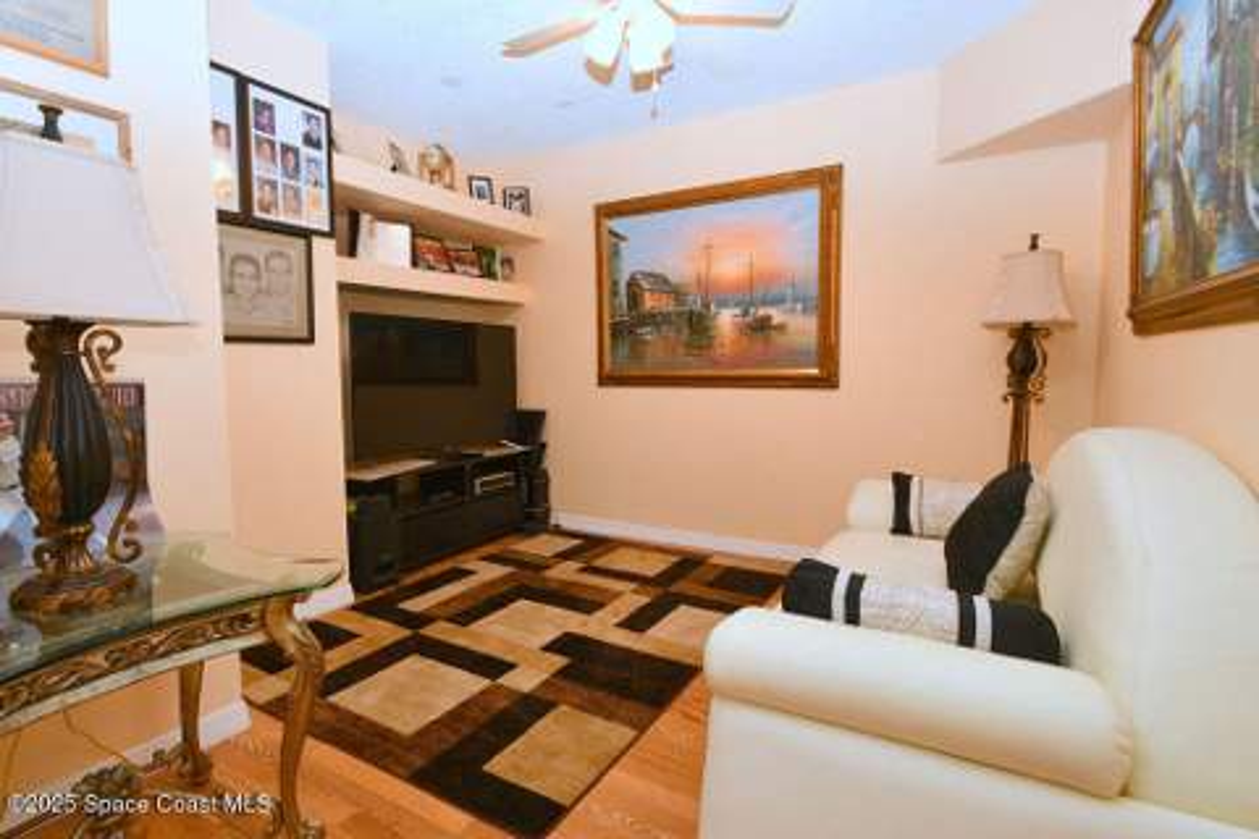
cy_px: 420
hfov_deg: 100.4
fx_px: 525
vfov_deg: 77.3
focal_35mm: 15
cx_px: 630
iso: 1000
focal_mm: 10
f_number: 7.1
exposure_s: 1/60
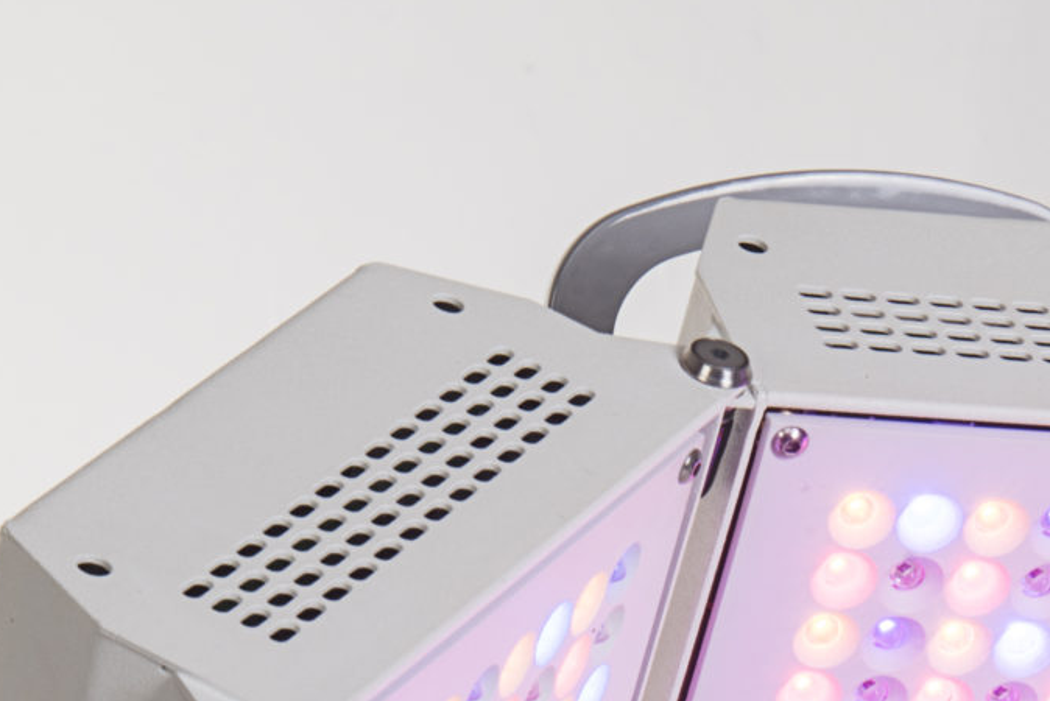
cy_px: 1161
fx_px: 6653
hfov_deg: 9.0
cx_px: 1000
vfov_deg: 5.9
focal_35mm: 228
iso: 100
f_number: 18
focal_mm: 60
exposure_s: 1/100
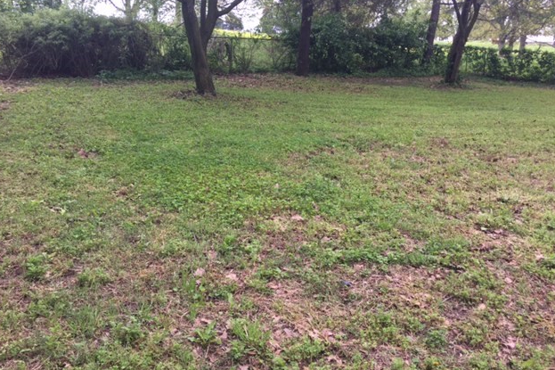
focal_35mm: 31
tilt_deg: -9.0
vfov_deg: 42.2
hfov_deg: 60.3
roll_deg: -1.8
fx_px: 478
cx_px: 273
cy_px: 159
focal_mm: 4.15
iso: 32
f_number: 2.2
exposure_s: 1/141
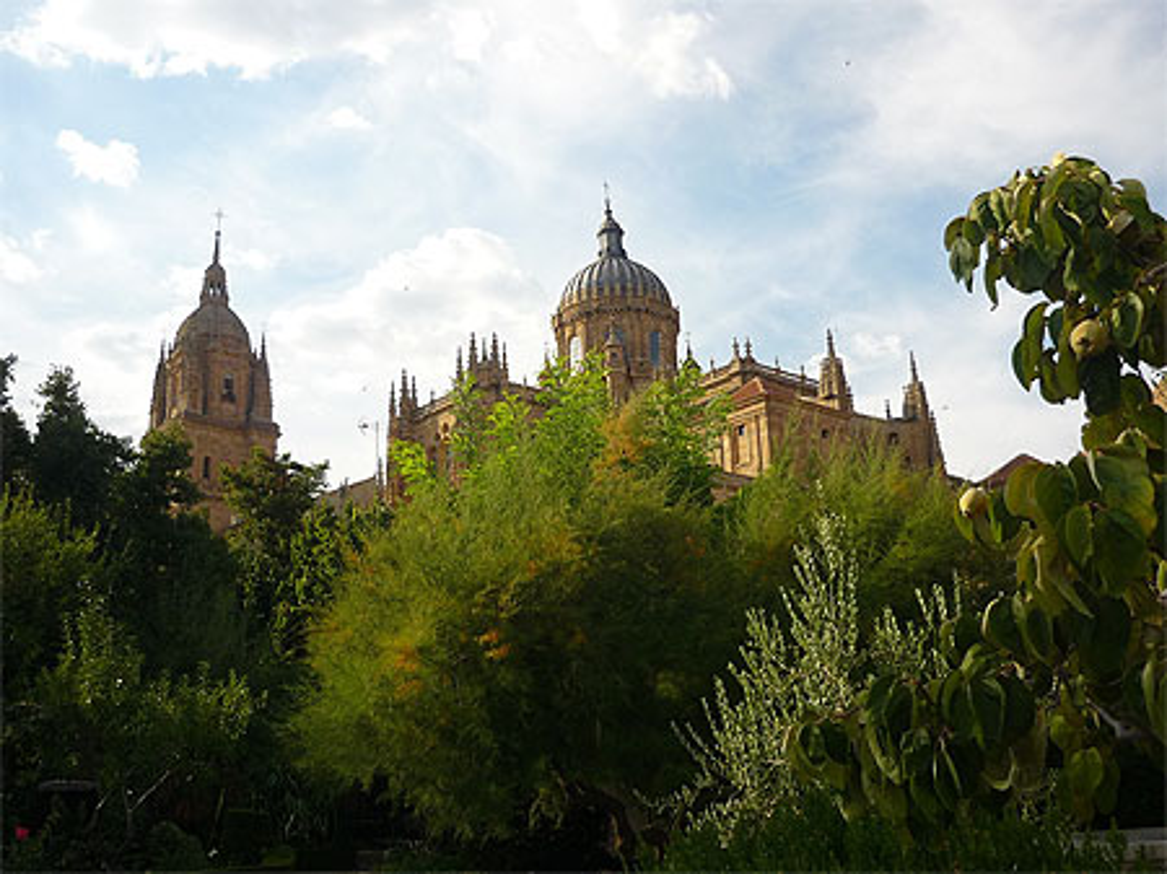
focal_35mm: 35
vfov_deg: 40.7
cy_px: 437
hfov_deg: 52.7
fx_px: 1179
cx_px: 584
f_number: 8
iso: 100
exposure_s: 1/125
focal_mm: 5.5
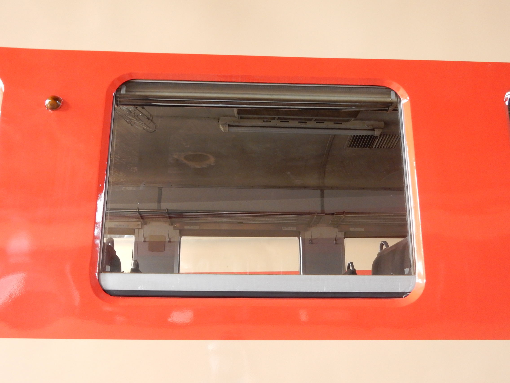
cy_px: 192
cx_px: 255
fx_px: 530
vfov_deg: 39.7
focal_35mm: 36
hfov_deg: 51.4
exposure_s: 1/25
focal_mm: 6.4
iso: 400
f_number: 4
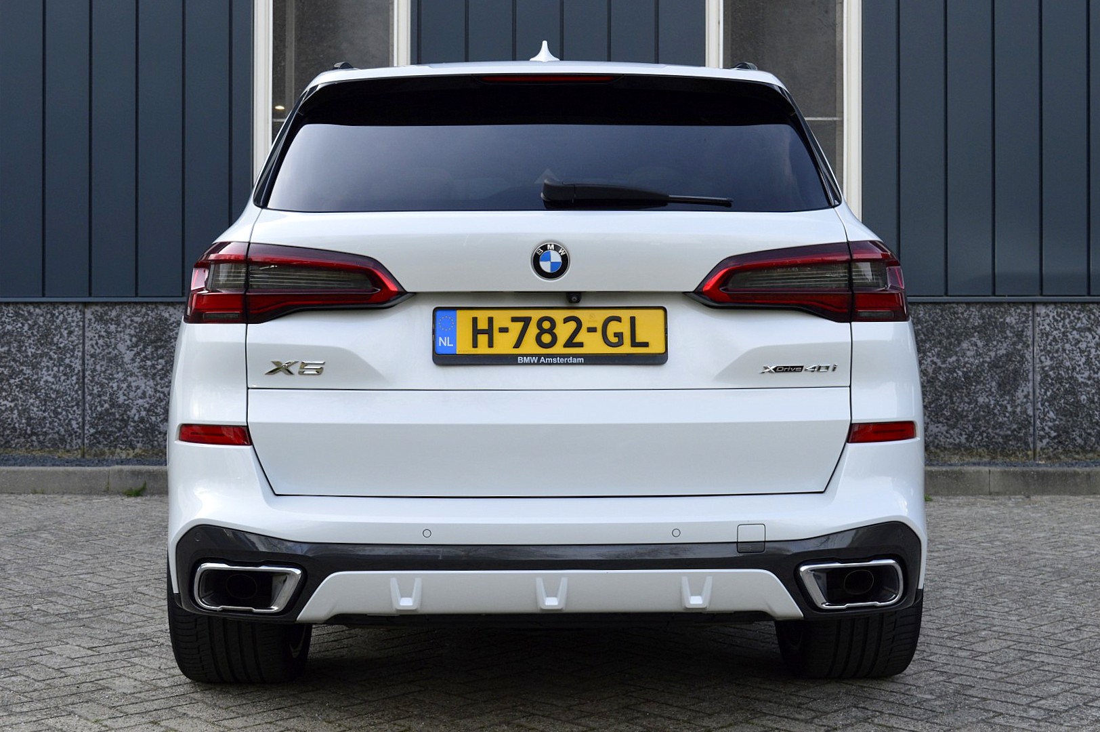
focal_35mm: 51
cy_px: 366
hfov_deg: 38.9
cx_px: 550
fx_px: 1557
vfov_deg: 26.4
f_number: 10
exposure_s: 1/250
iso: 400
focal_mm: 34
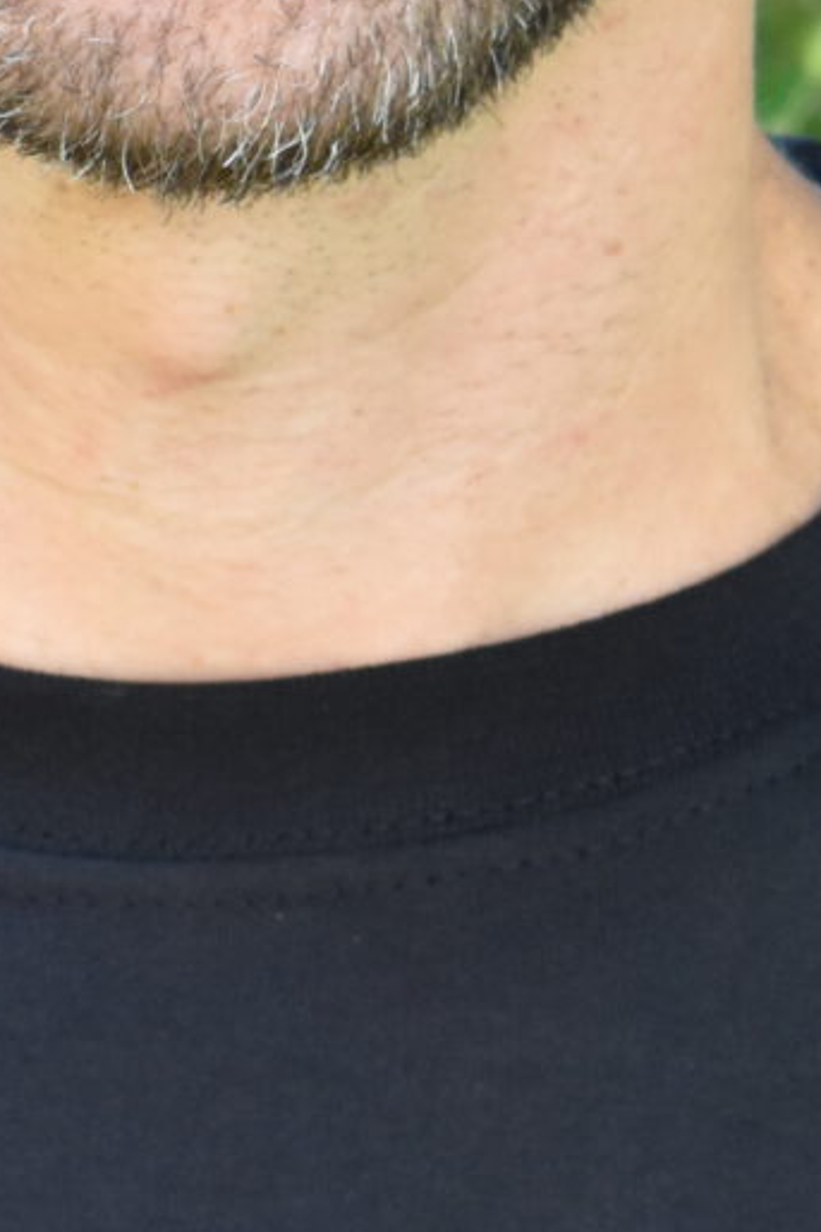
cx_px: 305
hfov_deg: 3.8
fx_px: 12254
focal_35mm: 358
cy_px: 218
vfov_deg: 5.8
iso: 800
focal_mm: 48
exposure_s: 1/160
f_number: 5.3
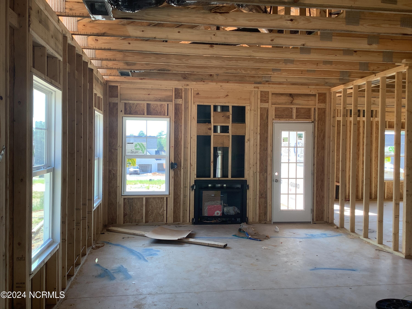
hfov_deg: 58.4
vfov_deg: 45.4
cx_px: 206
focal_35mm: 31
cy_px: 154
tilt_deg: -2.2
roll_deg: +0.2
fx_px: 369
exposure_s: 1/120
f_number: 2.4
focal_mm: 3.3
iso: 64
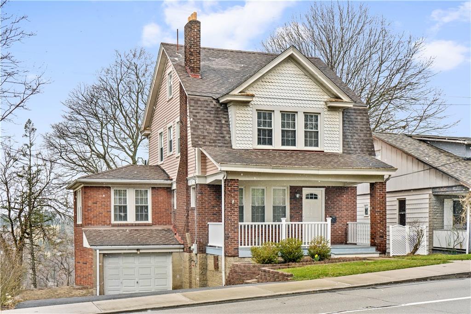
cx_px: 236
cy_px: 157
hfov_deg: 45.4
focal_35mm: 43
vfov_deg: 31.2
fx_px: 562
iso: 125
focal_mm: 43
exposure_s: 1/125
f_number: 7.1
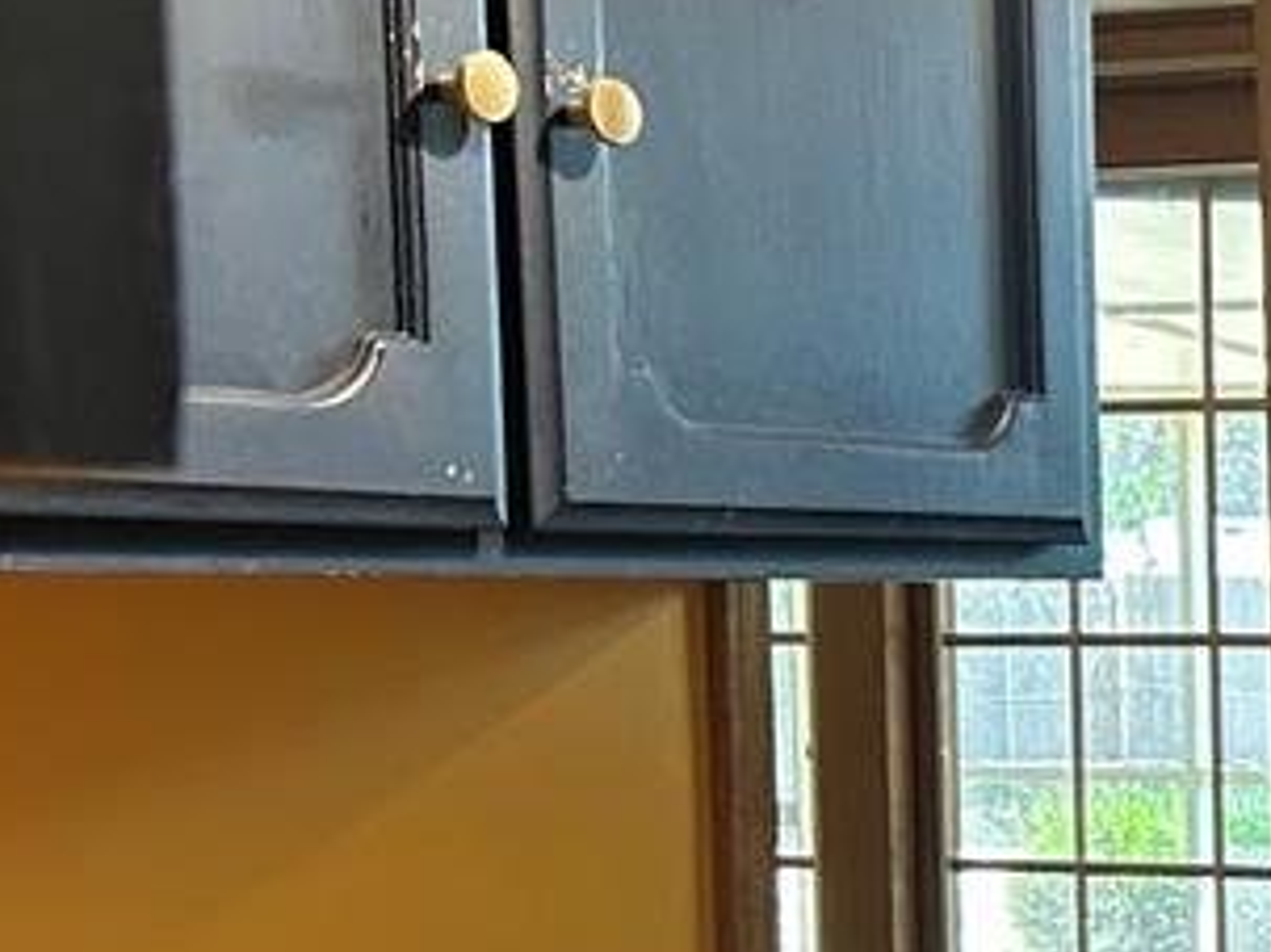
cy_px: 856
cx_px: 2097
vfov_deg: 16.6
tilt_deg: -3.6
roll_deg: +0.8
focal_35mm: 88
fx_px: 3230
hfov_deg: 18.6
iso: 320
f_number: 1.5
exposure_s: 1/60
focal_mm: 5.7
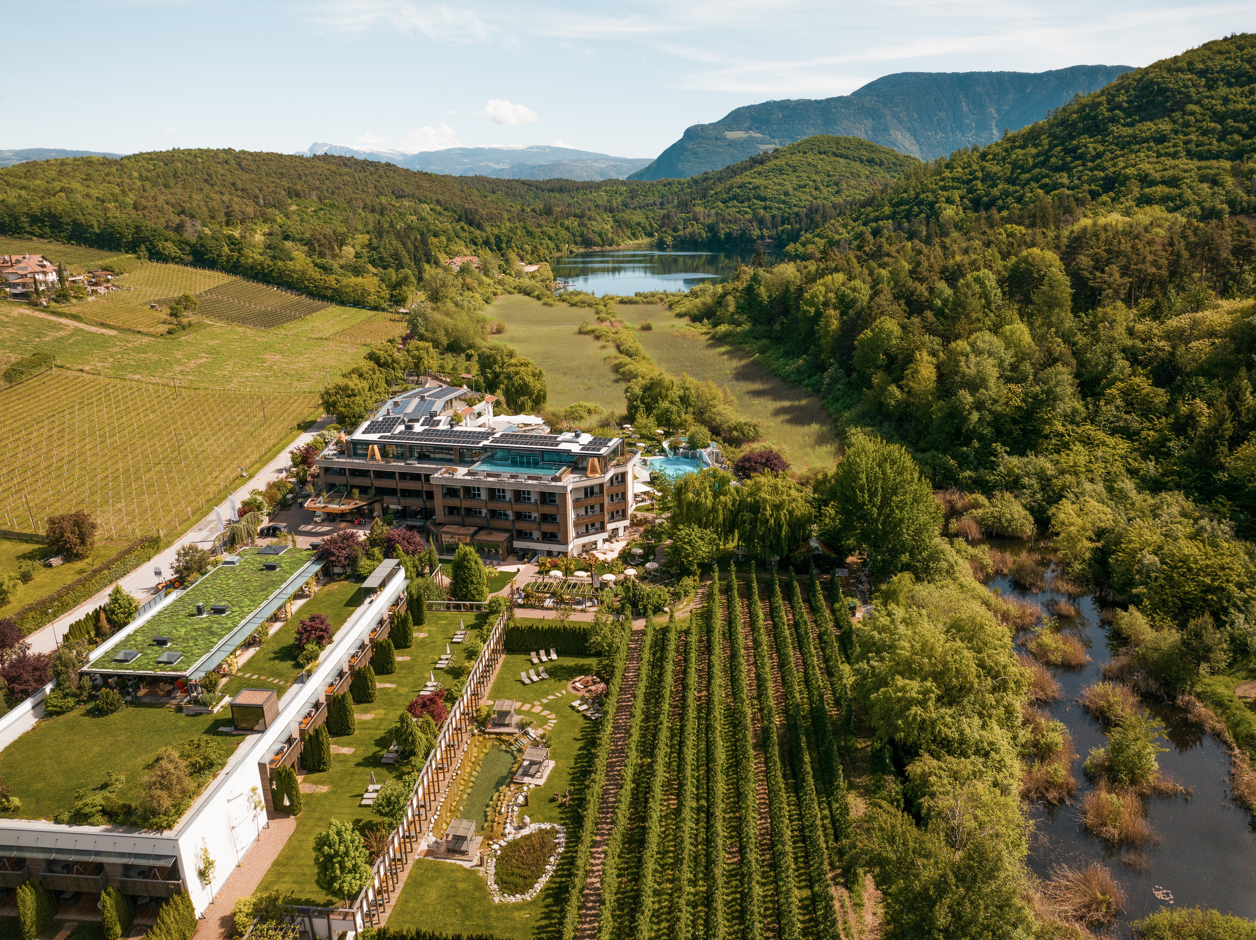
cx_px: 628
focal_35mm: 24
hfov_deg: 71.6
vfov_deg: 56.8
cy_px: 470
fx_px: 870
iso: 100
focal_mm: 12.29
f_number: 2.8
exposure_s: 1/100
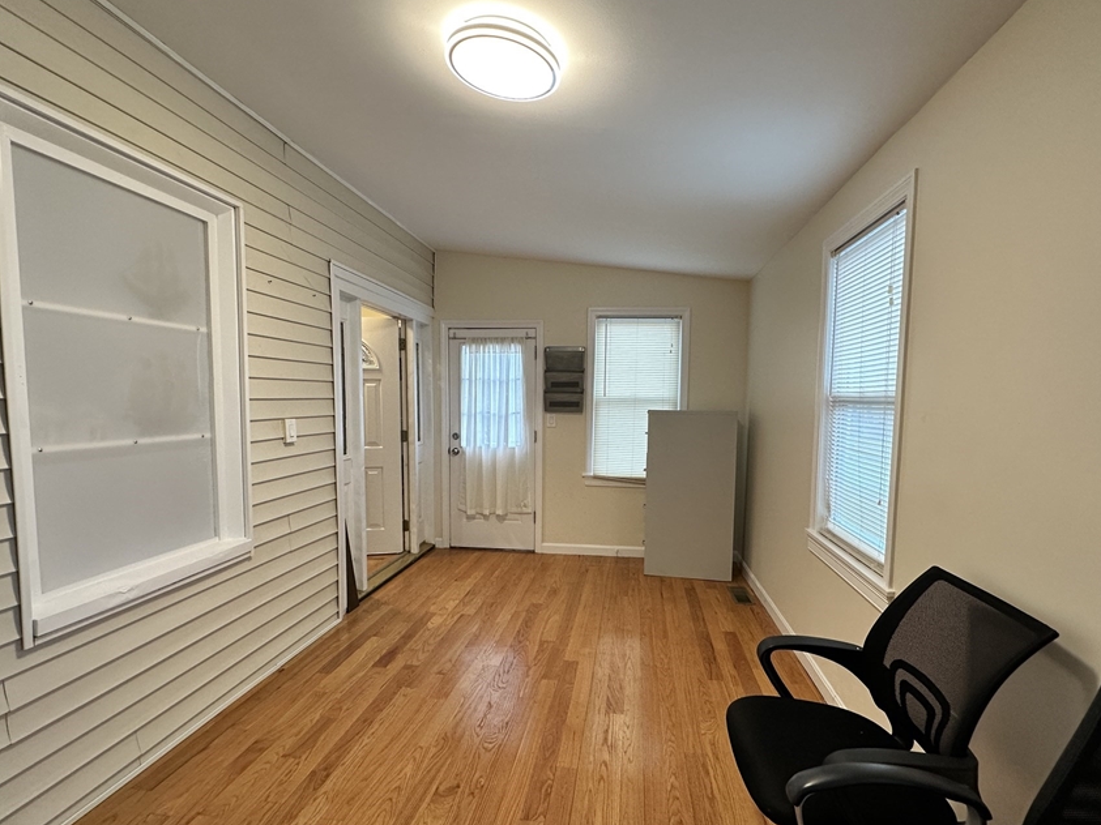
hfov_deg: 91.0
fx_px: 541
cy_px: 440
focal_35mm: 17
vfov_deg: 74.6
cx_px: 563
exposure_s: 1/120
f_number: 2.2
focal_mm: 2.22
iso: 200
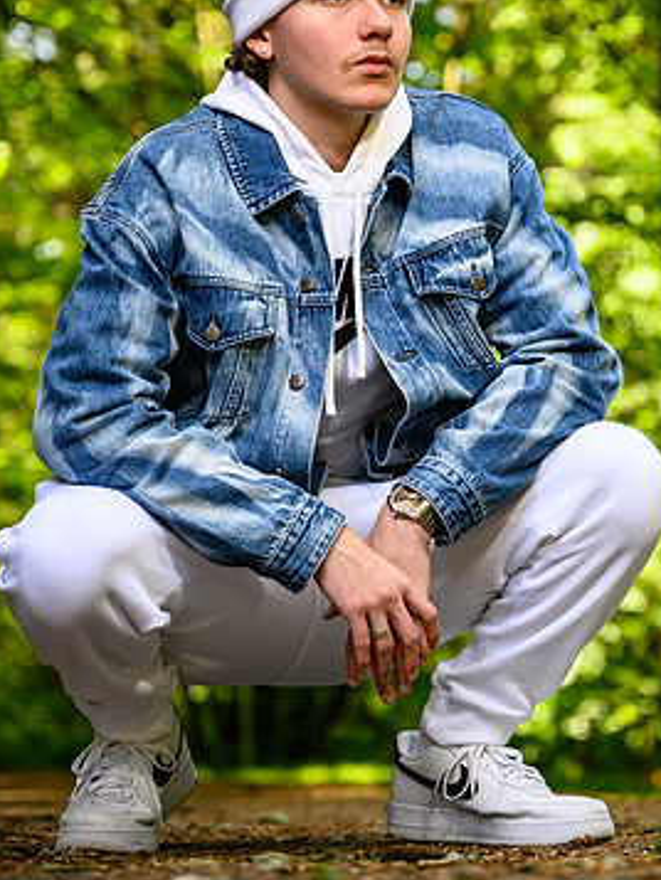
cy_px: 390
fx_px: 3588
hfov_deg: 10.5
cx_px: 440
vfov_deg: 14.0
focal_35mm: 141
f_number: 2.8
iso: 800
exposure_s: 1/200
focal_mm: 69
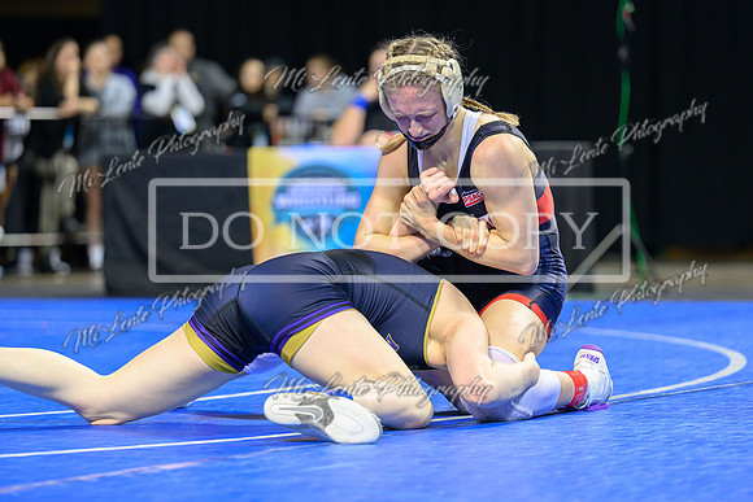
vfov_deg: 9.1
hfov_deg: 13.6
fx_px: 3167
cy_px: 285
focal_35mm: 151
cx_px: 375
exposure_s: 1/800
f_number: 2.8
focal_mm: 130
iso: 2500
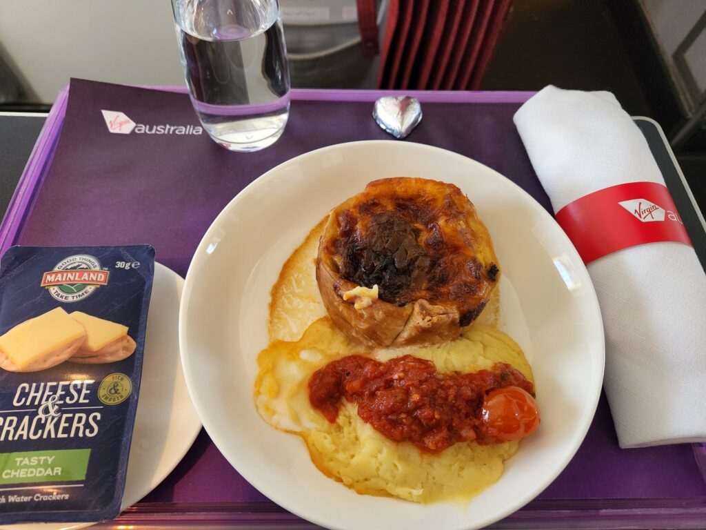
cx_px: 353
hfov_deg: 73.9
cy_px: 265
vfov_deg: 58.9
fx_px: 469
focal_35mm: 23
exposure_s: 1/100
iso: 320
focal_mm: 5.4
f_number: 1.8
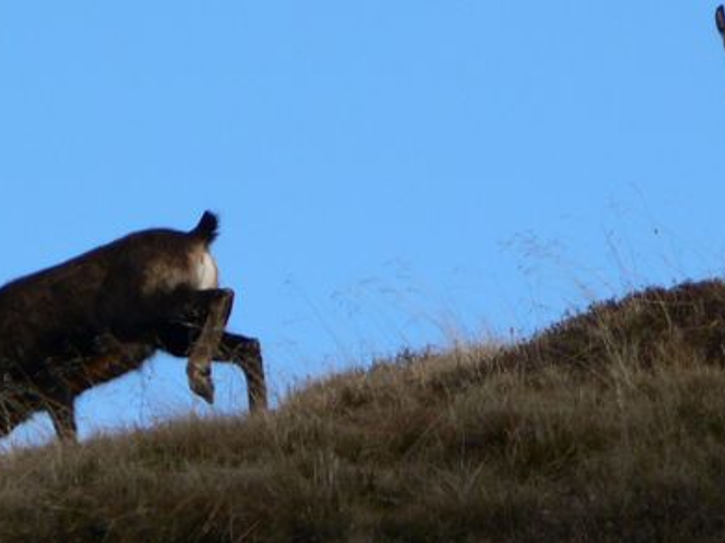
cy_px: 260
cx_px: 396
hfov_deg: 2.2
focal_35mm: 887
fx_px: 18566
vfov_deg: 1.7
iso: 80
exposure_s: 1/400
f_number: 5
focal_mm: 72
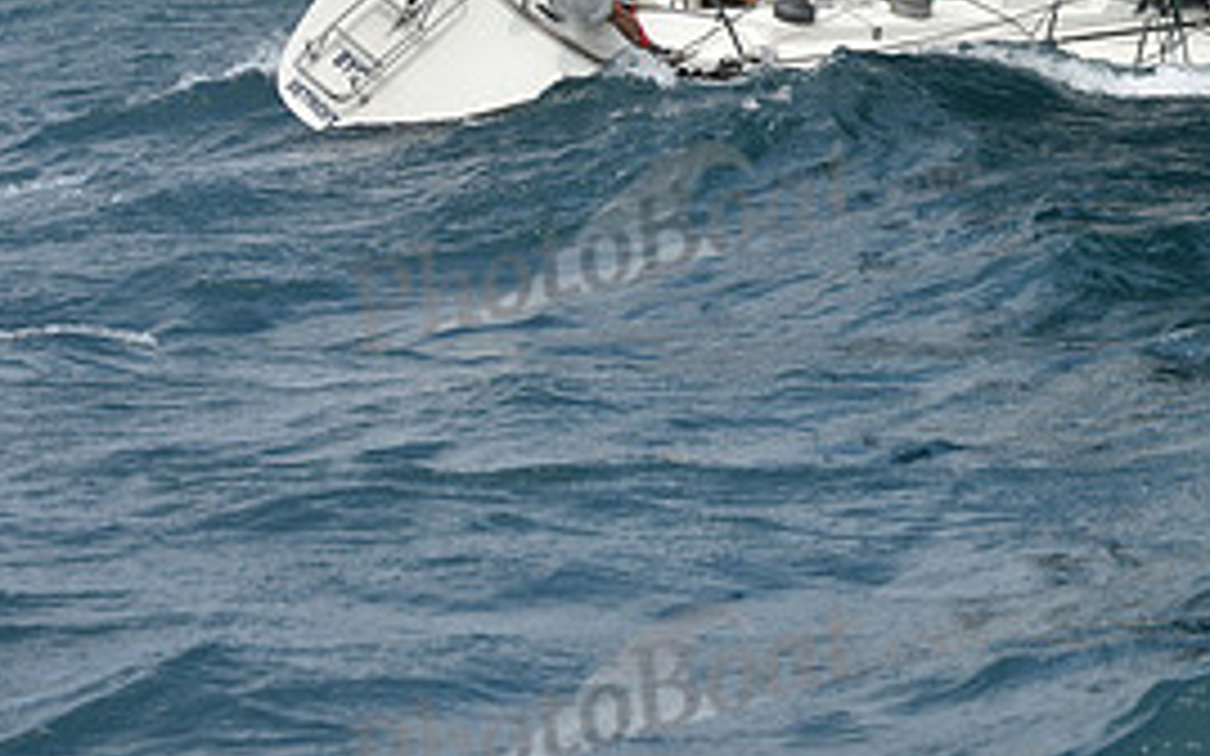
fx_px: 5077
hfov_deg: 13.4
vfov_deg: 8.4
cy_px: -61
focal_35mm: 154
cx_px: 1219
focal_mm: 70
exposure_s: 1/800
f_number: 9
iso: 250
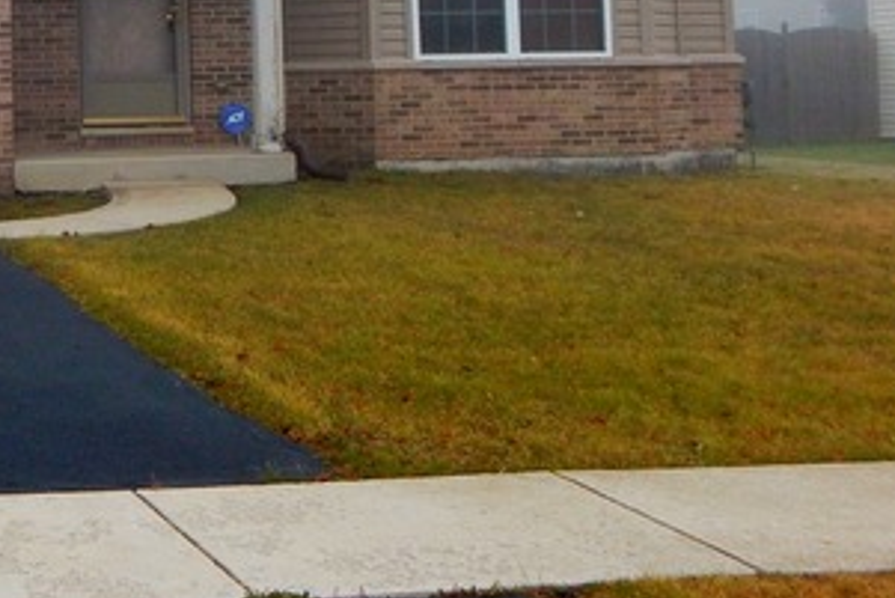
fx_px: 2089
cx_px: -12
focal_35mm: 84
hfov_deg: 23.1
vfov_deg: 15.8
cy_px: -86
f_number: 3.4
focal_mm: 6.8
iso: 160
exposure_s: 1/30
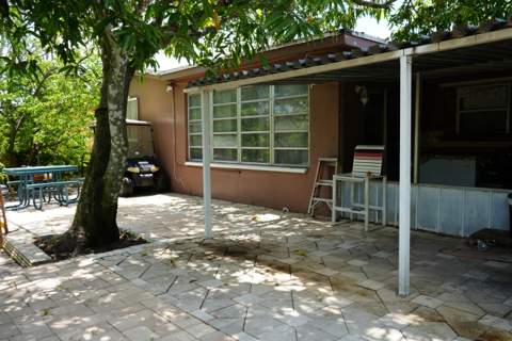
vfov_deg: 45.0
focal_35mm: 29
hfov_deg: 63.7
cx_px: 256
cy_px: 170
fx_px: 412
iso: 100
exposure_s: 1/100
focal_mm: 29
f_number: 5
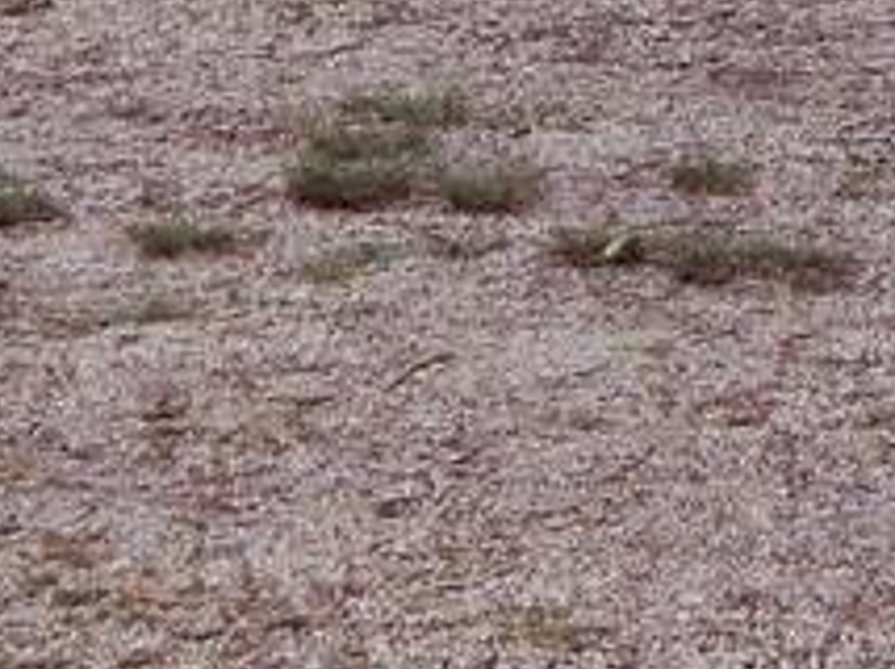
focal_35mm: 182
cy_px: -401
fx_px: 4700
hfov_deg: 10.8
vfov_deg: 7.9
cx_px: 908
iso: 125
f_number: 3.4
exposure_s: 1/640
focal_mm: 6.8
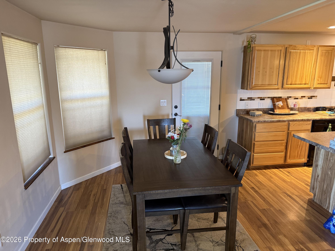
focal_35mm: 24
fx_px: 232
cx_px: 168
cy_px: 126
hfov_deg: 71.6
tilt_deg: -11.6
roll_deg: +0.8
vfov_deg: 56.8
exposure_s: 1/60
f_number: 1.78
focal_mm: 6.76
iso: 320
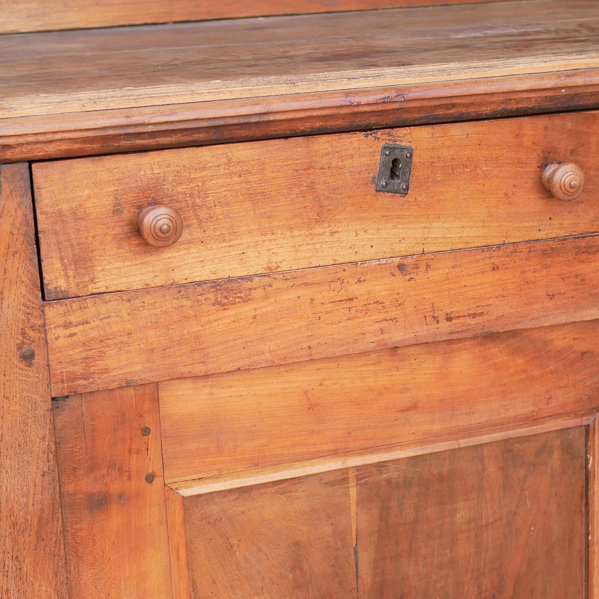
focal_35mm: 87
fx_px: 1703
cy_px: 400
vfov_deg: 19.9
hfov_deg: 19.9
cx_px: 401
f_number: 2.2
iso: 200
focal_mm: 20
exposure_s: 1/200
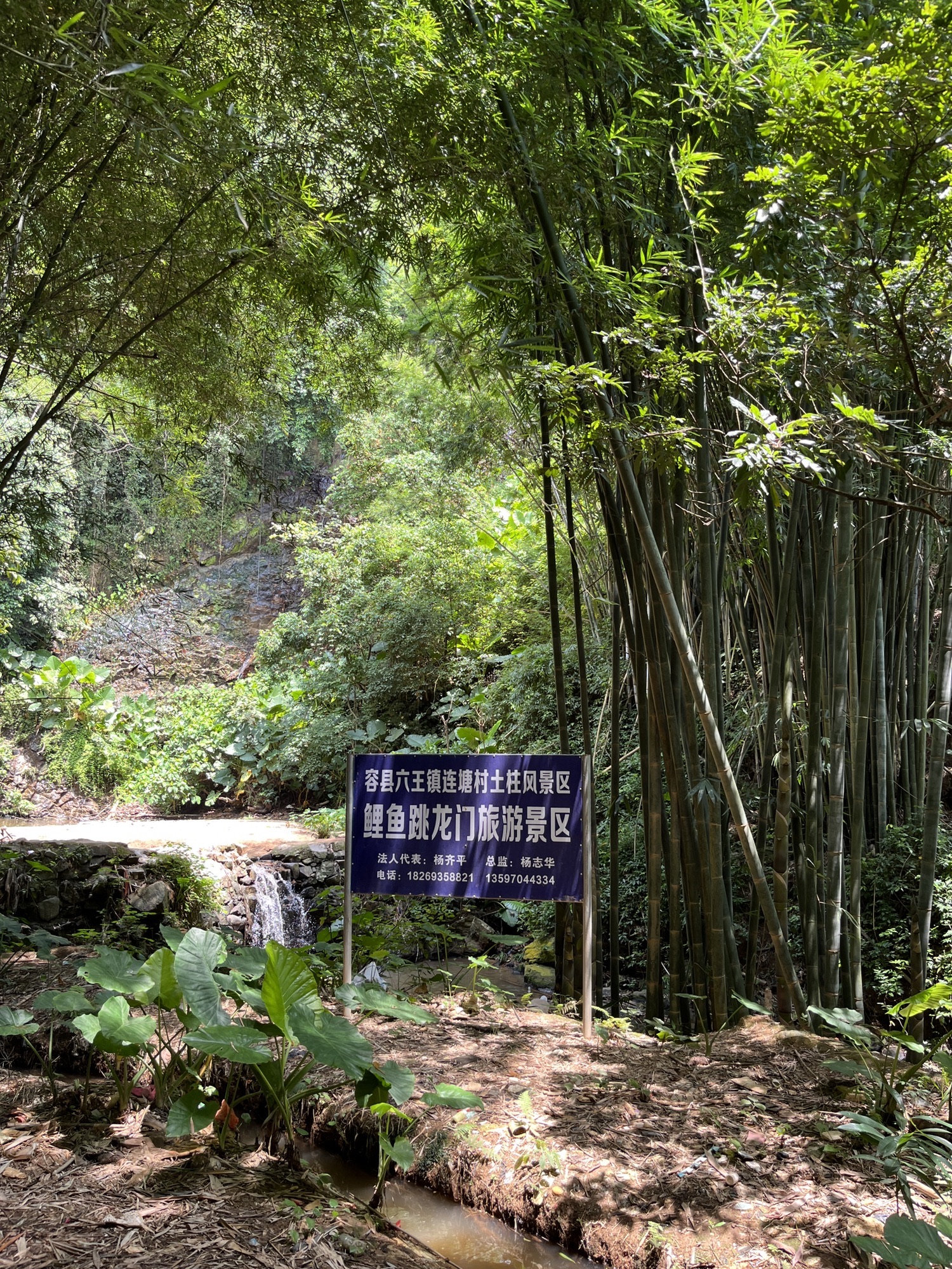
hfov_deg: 53.1
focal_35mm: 26
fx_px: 953
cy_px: 634
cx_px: 476
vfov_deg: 67.3
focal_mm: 5.1
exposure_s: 1/133
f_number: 1.6
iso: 32
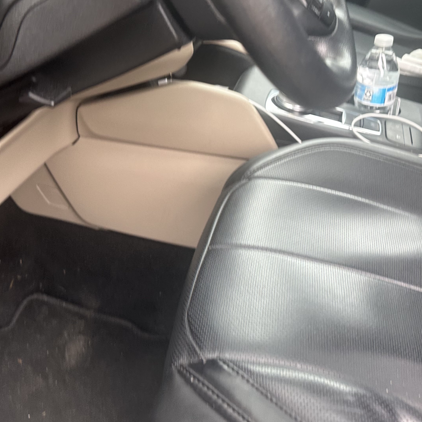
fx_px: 552
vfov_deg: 41.3
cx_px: 192
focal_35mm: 40
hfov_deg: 41.8
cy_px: 139
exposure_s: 1/121
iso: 100
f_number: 1.78
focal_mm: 6.86
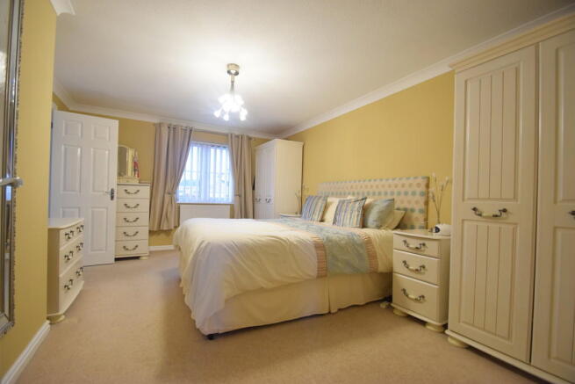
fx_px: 240
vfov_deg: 77.4
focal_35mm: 15
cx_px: 288
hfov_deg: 100.4
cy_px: 192
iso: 900
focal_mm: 10
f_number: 3.5
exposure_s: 1/60
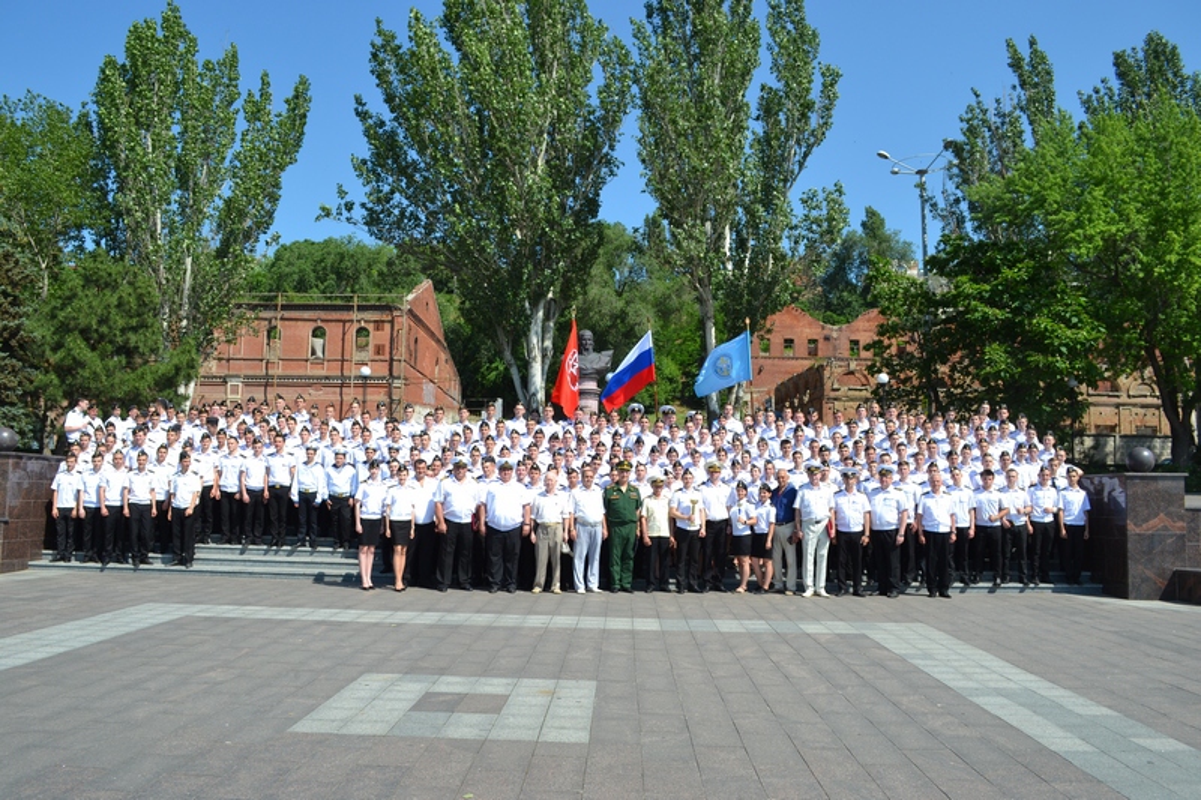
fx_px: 901
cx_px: 600
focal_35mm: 27
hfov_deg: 67.4
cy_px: 400
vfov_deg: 47.9
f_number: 8
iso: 100
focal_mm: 18
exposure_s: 1/250
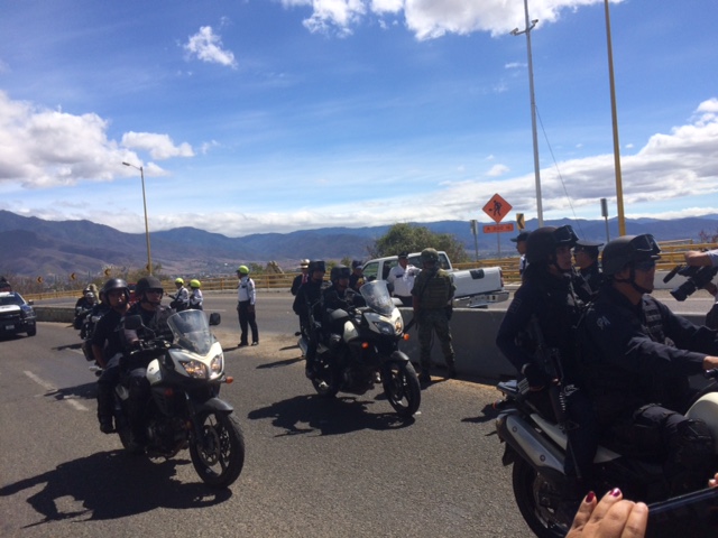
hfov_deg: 61.7
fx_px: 602
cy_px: 269
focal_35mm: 29
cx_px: 359
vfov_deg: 48.2
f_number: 2.2
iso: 32
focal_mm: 4.15
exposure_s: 1/3165
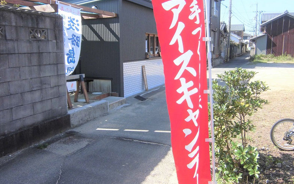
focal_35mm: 28
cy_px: 98
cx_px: 147
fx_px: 224
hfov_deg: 66.5
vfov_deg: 44.5
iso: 100
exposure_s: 1/640
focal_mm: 4.7
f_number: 2.8
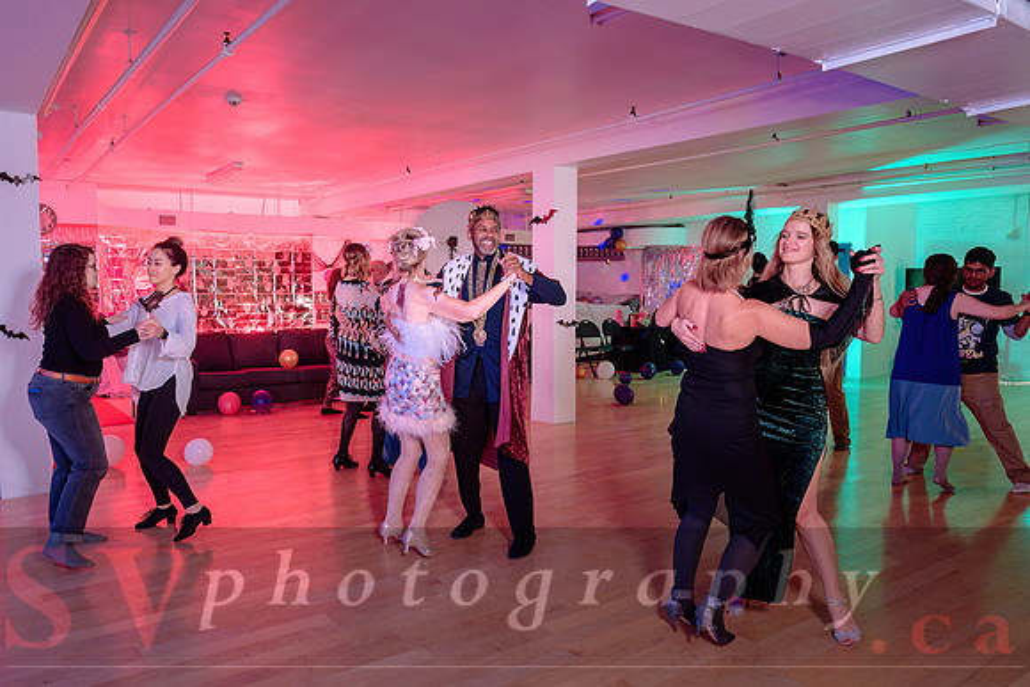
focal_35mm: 28
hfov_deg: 65.5
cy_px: 353
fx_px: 799
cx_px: 477
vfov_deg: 46.5
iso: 800
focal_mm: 26
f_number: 2.8
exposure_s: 1/100
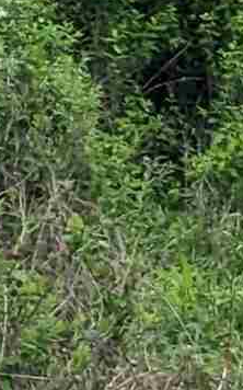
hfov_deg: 2.8
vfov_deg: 4.8
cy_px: 286
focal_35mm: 438
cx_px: -967
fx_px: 4649
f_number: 1.85
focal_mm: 6.81
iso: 49
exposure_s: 1/293
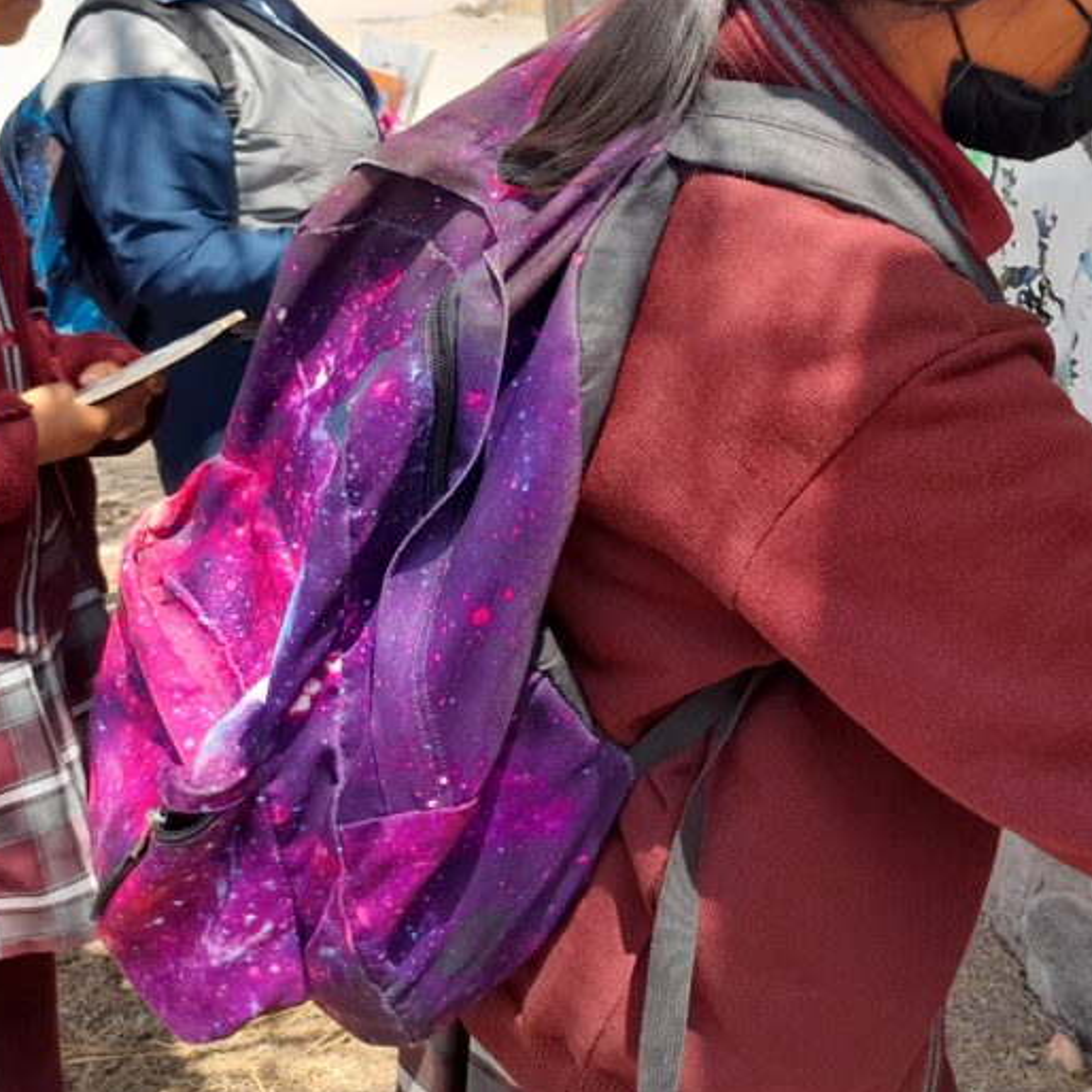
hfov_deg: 35.9
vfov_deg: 37.9
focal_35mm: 44
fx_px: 1570
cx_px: 990
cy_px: 355
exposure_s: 1/198
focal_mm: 4.6
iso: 20
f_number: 2
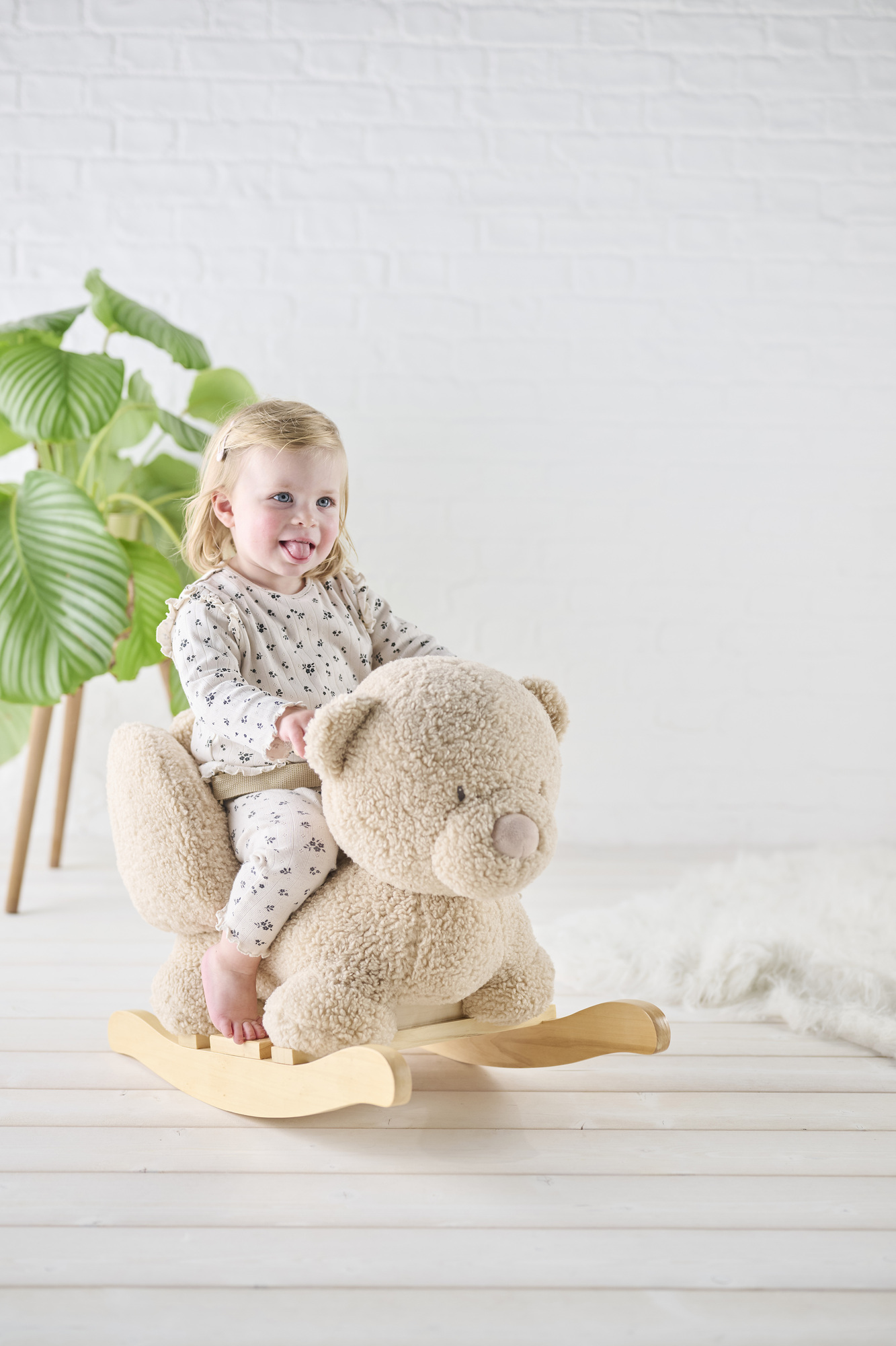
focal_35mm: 50
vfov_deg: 39.6
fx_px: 1867
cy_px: 673
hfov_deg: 27.0
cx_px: 448
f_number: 2.5
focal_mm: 50
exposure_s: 1/200
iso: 320
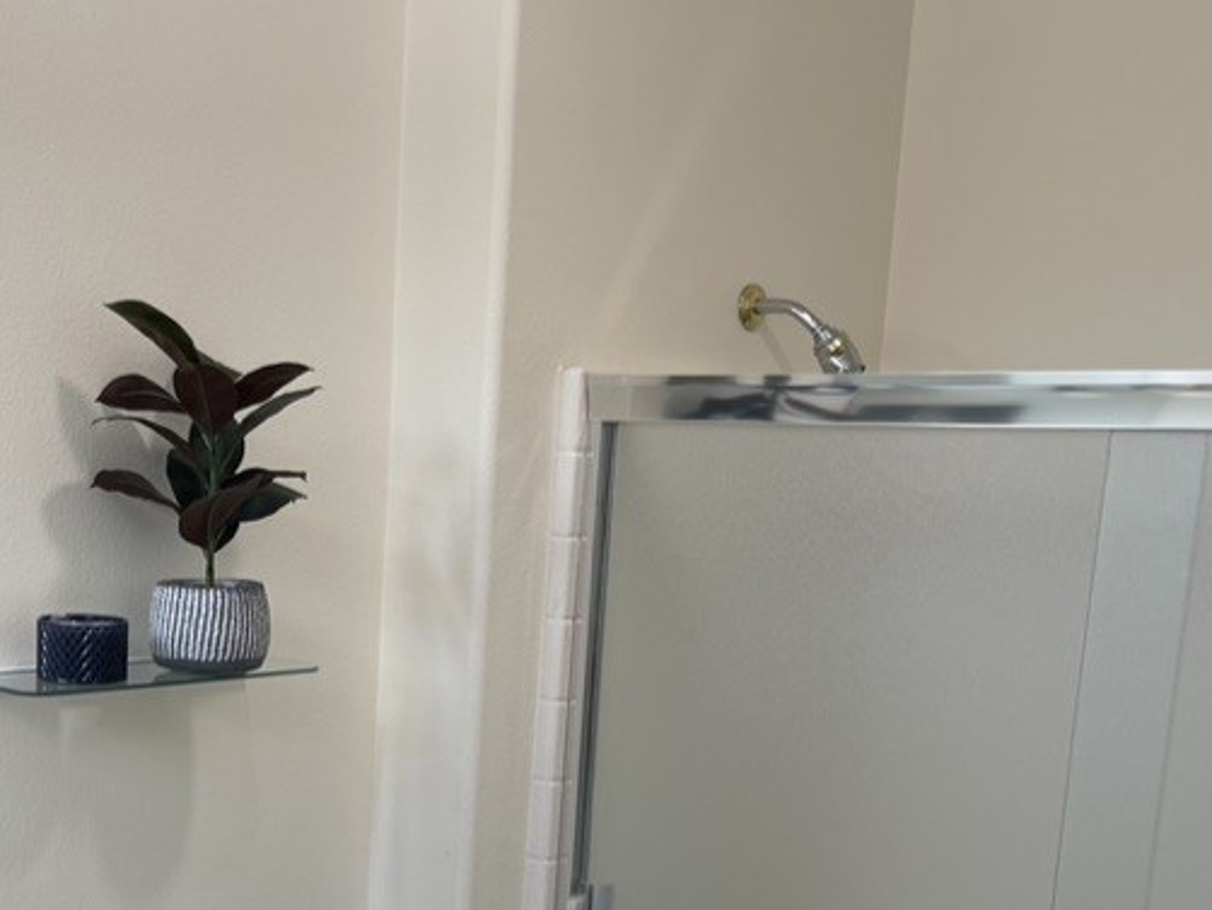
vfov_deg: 26.7
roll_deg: -1.1
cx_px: 174
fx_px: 1857
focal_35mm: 53
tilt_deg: -12.0
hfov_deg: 34.6
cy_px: 800
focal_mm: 5.1
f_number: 1.6
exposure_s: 1/120
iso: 40
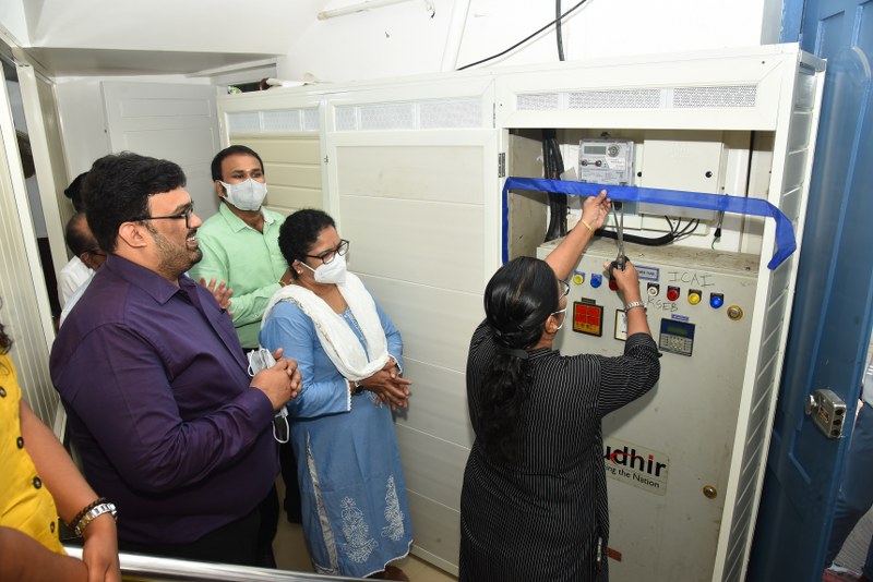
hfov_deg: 73.7
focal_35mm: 24
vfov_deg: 53.2
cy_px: 291
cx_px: 436
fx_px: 582
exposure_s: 1/125
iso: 800
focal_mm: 24
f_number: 9
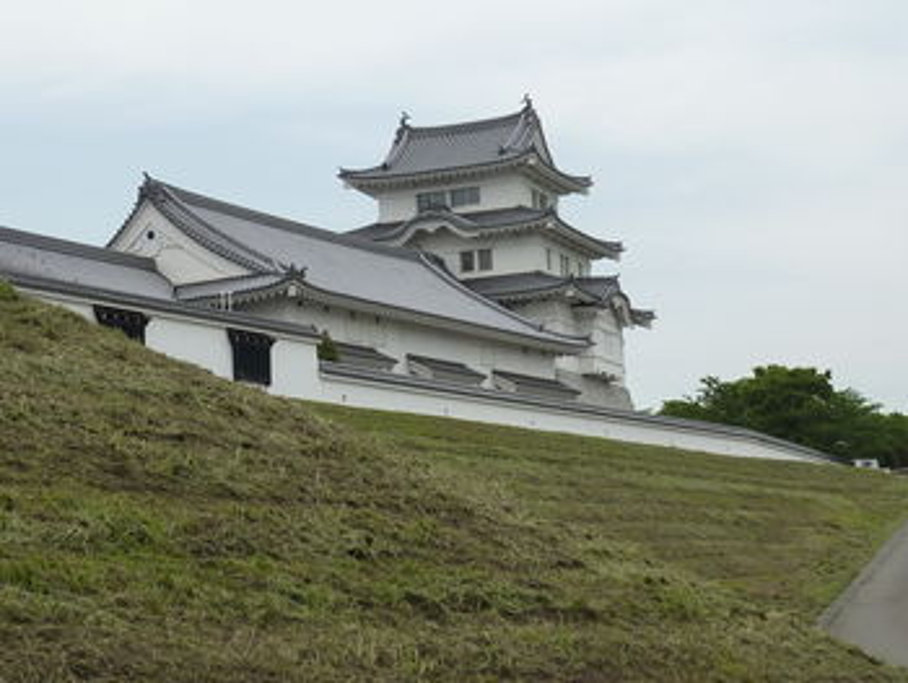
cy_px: 342
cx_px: 454
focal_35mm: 76
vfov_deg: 19.4
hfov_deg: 25.6
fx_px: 1995
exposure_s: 1/400
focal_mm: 6.9
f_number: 4
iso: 125
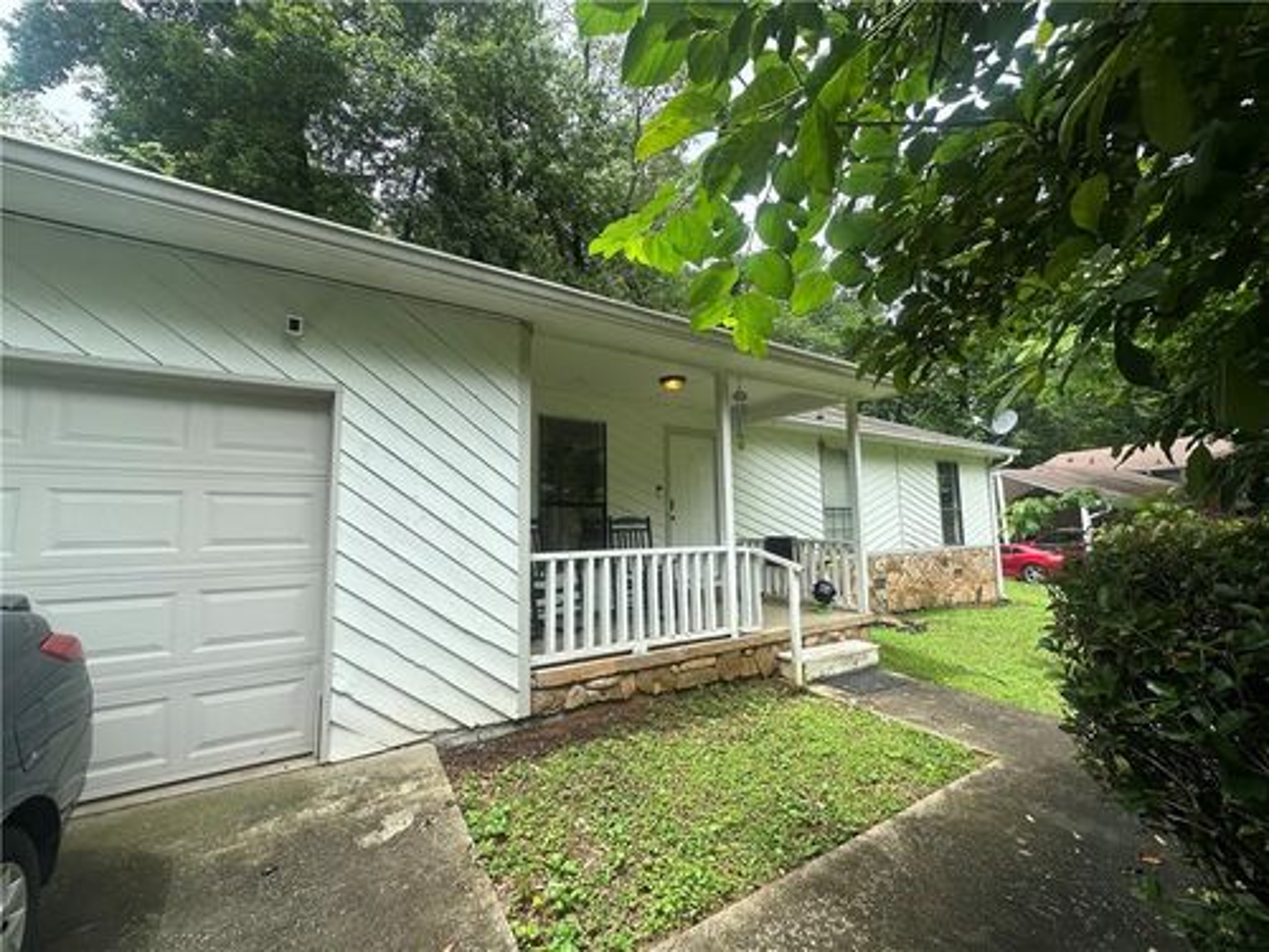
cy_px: 476
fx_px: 513
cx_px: 634
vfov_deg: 85.7
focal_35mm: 14
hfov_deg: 102.1
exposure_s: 1/774
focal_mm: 2.22
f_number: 2.2
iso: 40
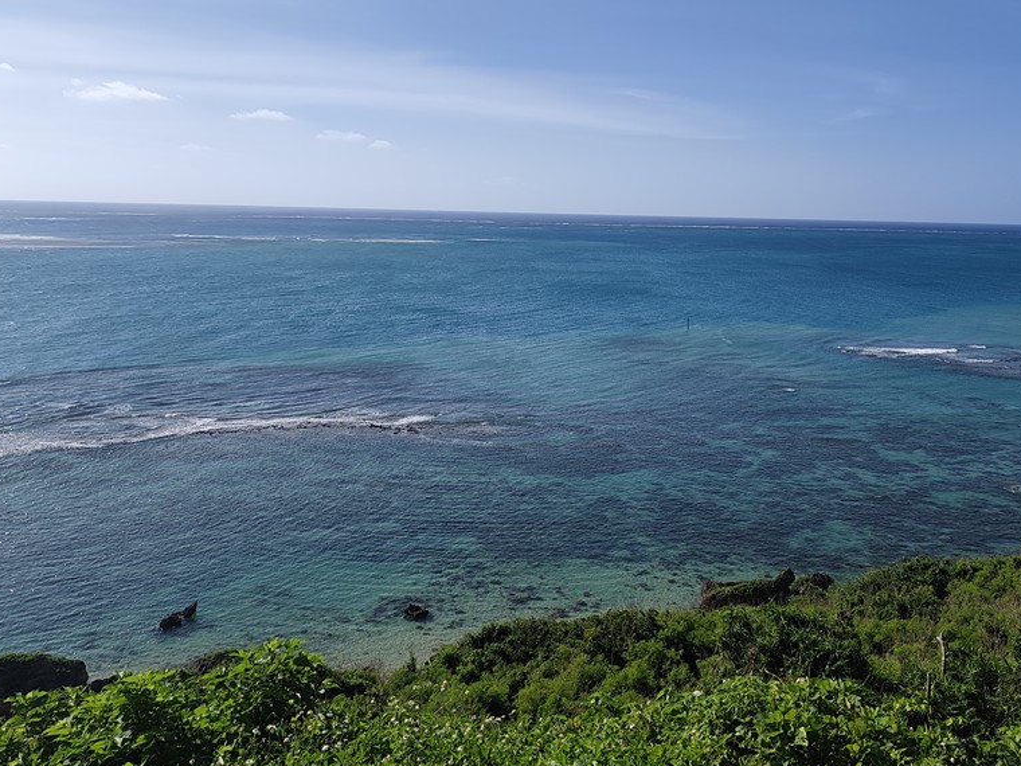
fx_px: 914
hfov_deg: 57.7
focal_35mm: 31
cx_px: 631
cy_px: 280
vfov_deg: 45.0
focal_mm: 6.07
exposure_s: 1/1173
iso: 50
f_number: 1.7
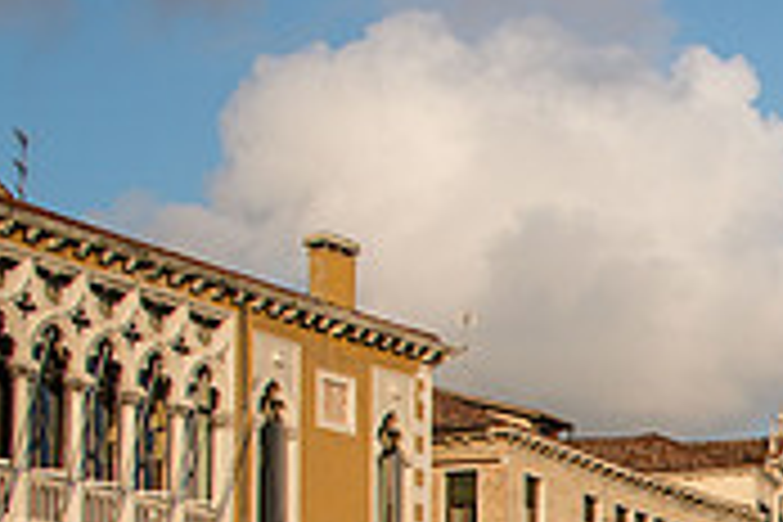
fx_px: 2610
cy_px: 781
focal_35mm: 120
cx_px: 1184
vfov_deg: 11.0
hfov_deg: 15.7
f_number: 8
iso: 320
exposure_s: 1/640
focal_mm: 34
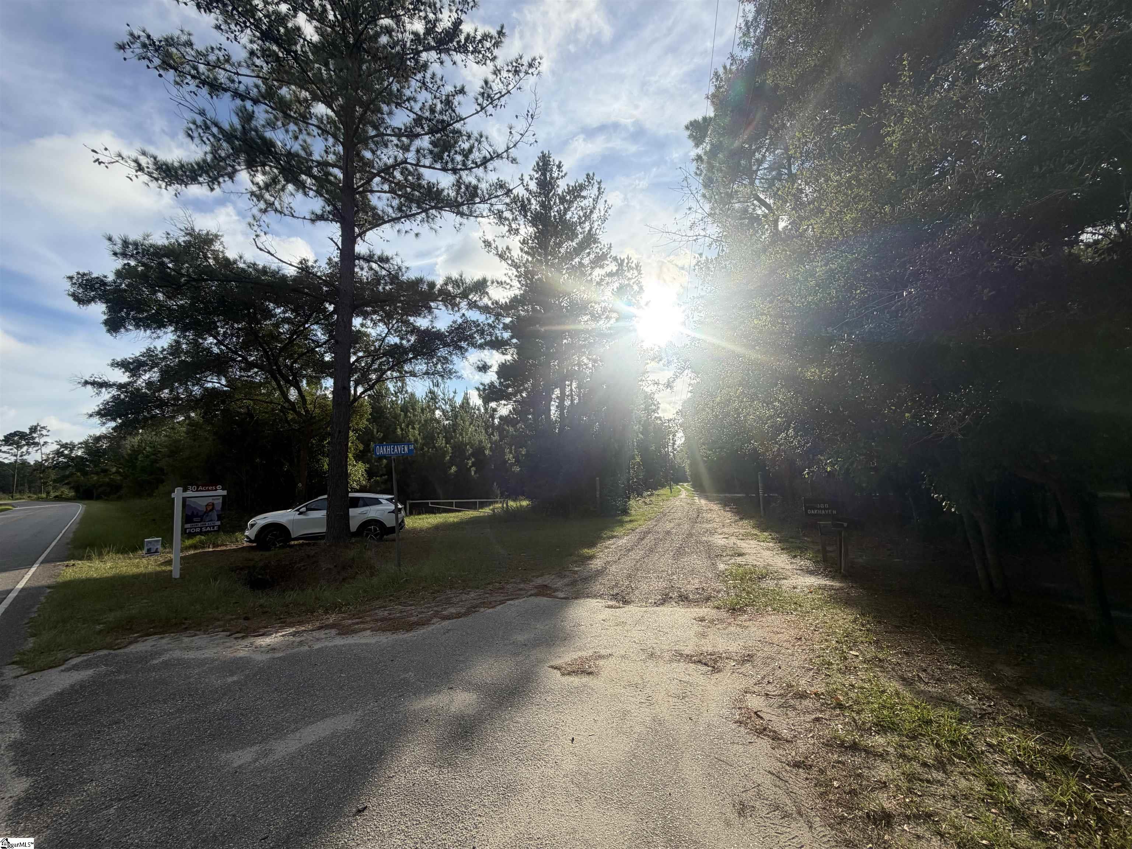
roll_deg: +1.7
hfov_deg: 102.1
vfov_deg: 85.7
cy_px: 424
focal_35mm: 14
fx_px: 458
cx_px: 566
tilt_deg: +7.9
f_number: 2.2
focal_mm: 2.22
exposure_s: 1/1068
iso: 32
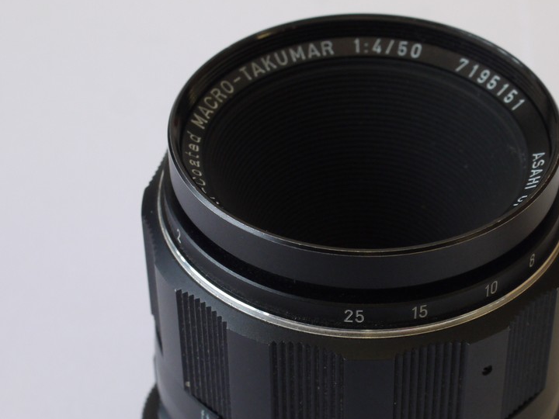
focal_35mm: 100
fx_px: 1615
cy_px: 266
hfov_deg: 19.6
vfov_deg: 14.8
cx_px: 329
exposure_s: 1/15
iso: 400
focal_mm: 30
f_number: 9
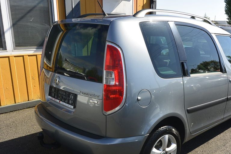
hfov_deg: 52.6
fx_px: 231
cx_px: 144
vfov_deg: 36.7
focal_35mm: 36
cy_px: 96
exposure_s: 1/250
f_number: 9
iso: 160
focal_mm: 10
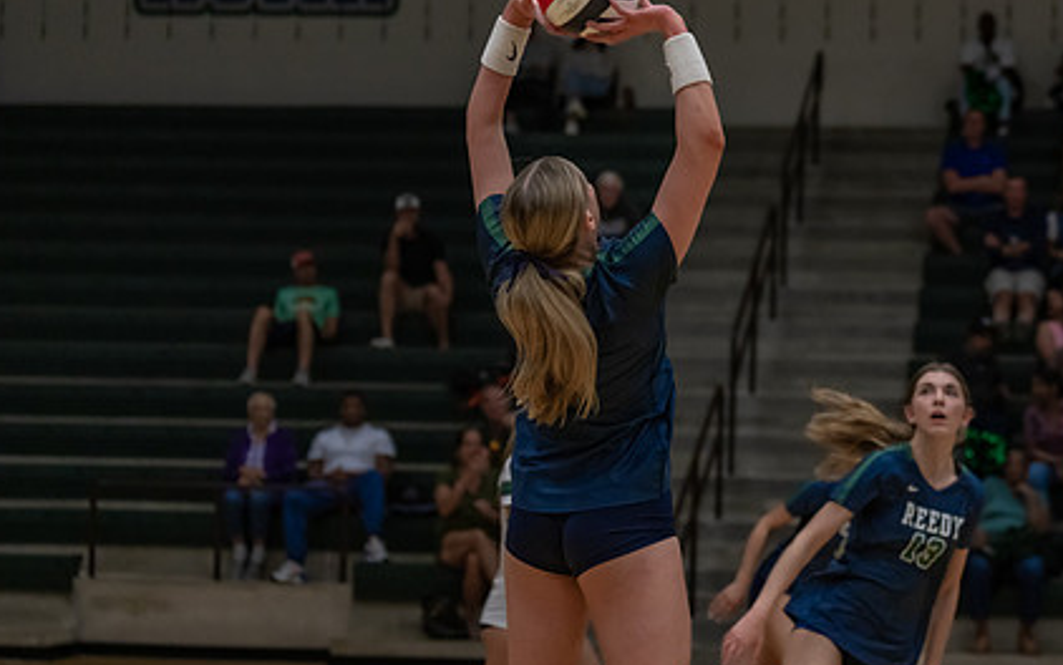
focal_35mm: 105
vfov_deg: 12.5
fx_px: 3043
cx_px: 715
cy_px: 275
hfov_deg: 19.7
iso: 2500
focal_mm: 70
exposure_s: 1/1000
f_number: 2.8
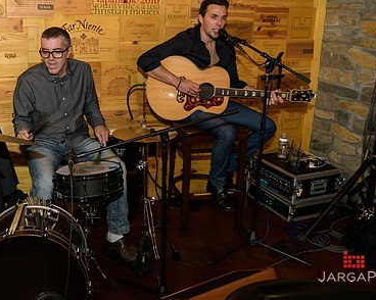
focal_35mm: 40
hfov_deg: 45.0
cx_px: 120
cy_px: 107
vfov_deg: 37.0
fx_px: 445
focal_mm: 27
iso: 1600
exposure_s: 1/125
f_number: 3.2
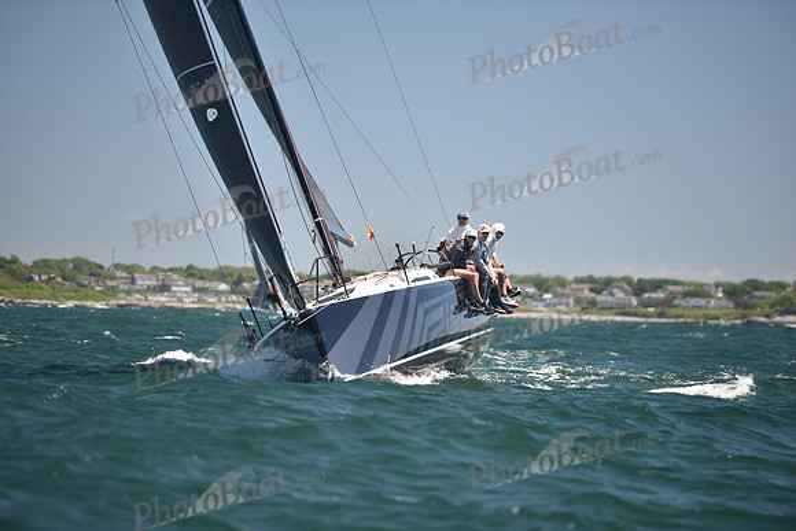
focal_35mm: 190
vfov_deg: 7.2
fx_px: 4202
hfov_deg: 10.8
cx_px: 398
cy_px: 266
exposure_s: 1/1000
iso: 200
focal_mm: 190
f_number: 3.2
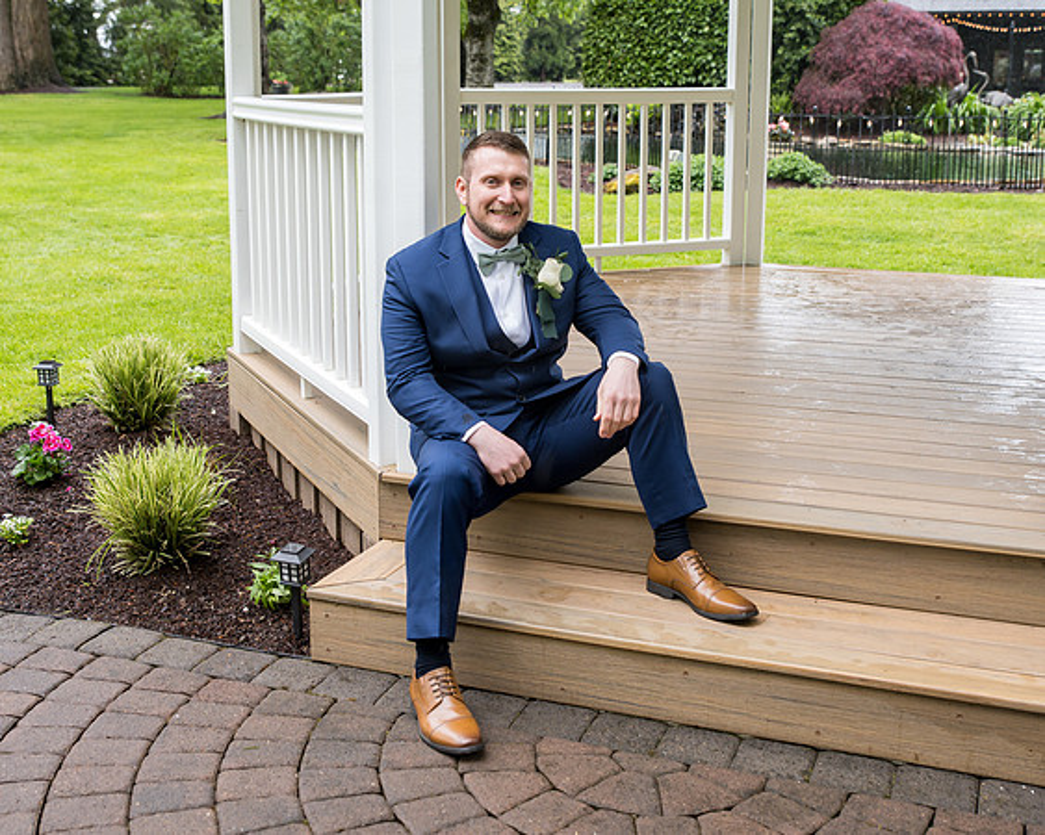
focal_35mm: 46
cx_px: 522
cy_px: 349
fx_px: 1419
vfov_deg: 32.7
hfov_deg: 40.4
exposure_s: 1/400
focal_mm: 35
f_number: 4
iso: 640
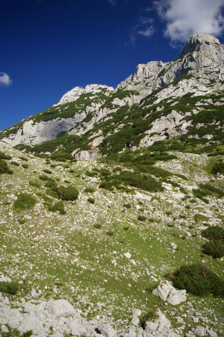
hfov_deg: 47.8
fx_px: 252
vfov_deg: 67.4
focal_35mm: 27
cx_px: 112
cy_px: 168
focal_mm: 18
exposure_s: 1/400
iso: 200
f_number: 3.5
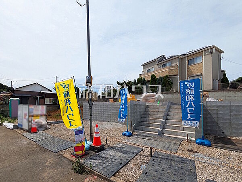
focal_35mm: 14
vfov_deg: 85.7
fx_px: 98
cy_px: 91
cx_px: 121
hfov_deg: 102.1
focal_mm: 1.83
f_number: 2.2
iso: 48
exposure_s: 1/2469
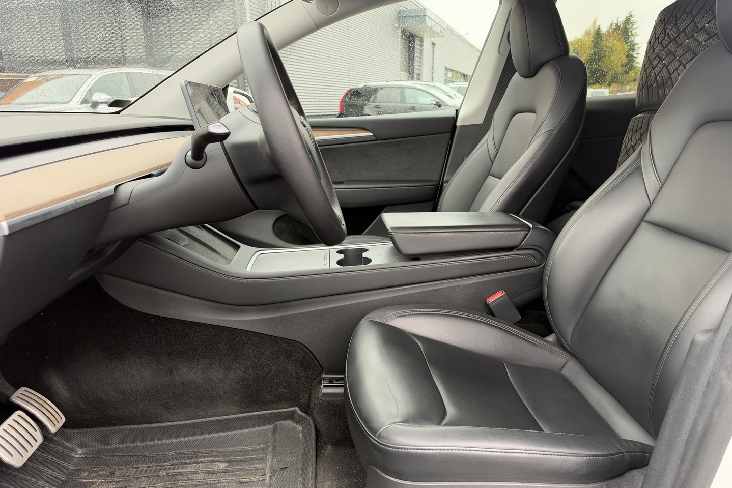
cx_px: 366
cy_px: 256
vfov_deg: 51.3
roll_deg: +0.8
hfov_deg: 71.5
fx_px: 508
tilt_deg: -15.3
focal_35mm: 25
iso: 200
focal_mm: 6.93
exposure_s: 1/121
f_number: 1.8
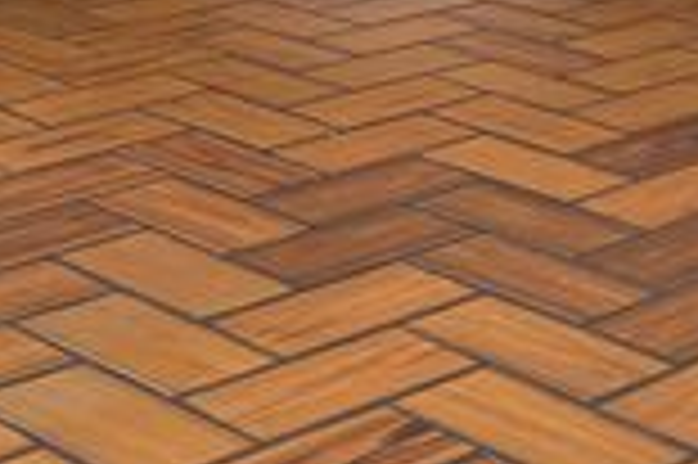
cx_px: 567
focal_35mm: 112
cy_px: -541
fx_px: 2169
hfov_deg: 18.1
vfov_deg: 10.9
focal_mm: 4.2
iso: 32
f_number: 1.6
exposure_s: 1/179
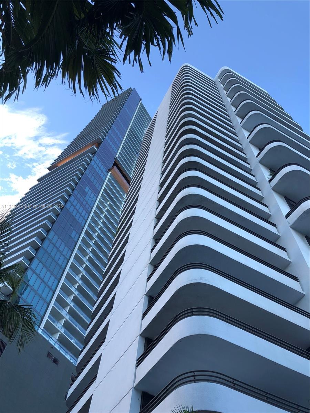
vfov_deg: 63.4
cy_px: 206
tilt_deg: +58.9
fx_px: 334
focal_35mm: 28
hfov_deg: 49.7
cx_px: 155
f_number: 1.8
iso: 20
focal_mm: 3.99
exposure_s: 1/166
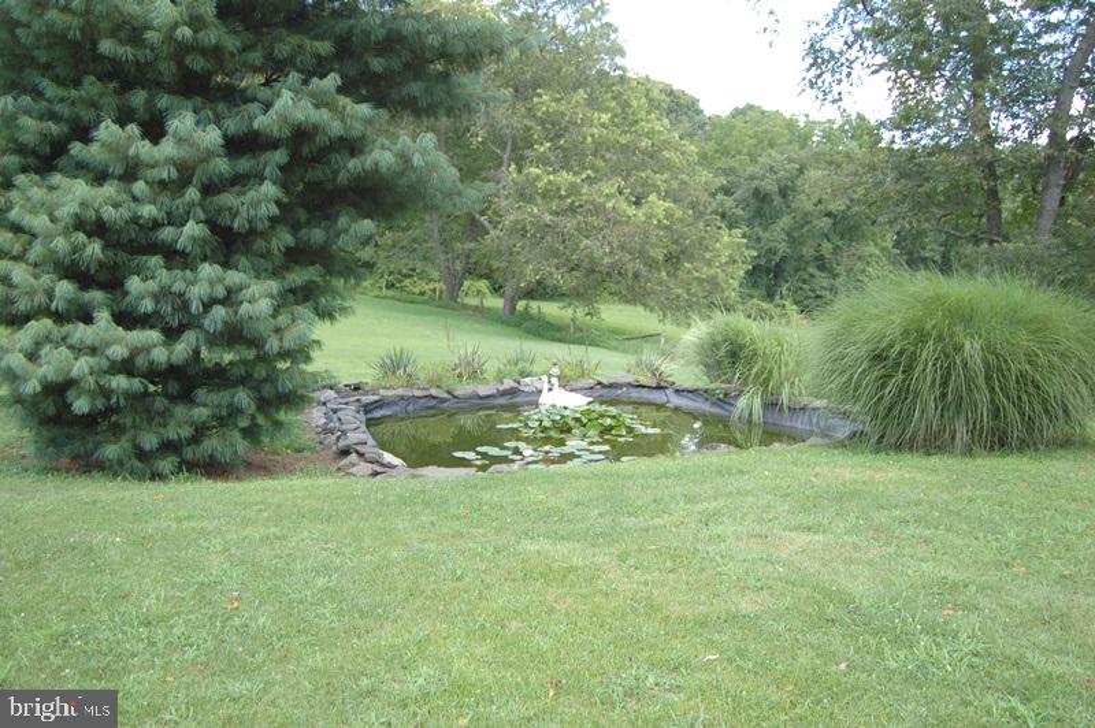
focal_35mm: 30
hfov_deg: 62.0
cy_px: 364
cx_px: 548
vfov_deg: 43.5
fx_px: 912
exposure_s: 1/500
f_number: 3.8
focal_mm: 20
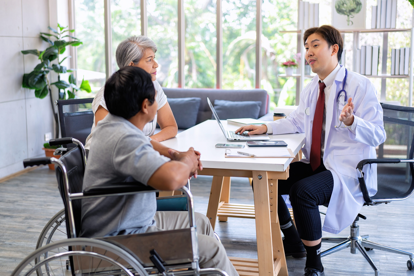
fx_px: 598
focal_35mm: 52
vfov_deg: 26.0
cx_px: 207
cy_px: 138
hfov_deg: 38.2
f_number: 1.4
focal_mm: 35
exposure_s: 1/320
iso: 100
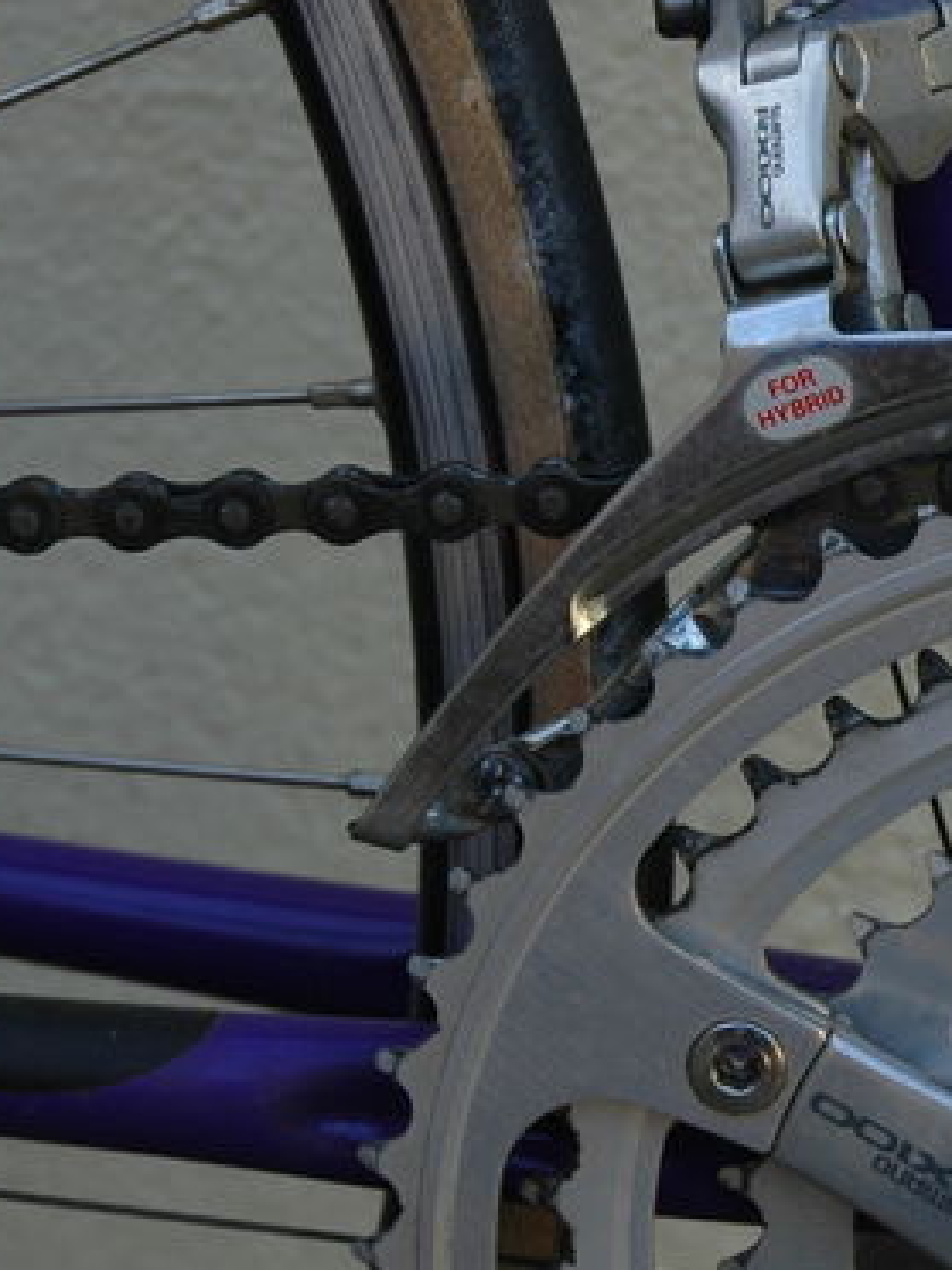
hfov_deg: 9.3
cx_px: 1385
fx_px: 5684
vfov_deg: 12.7
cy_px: 1046
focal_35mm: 155
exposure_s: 1/160
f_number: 6.3
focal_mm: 40
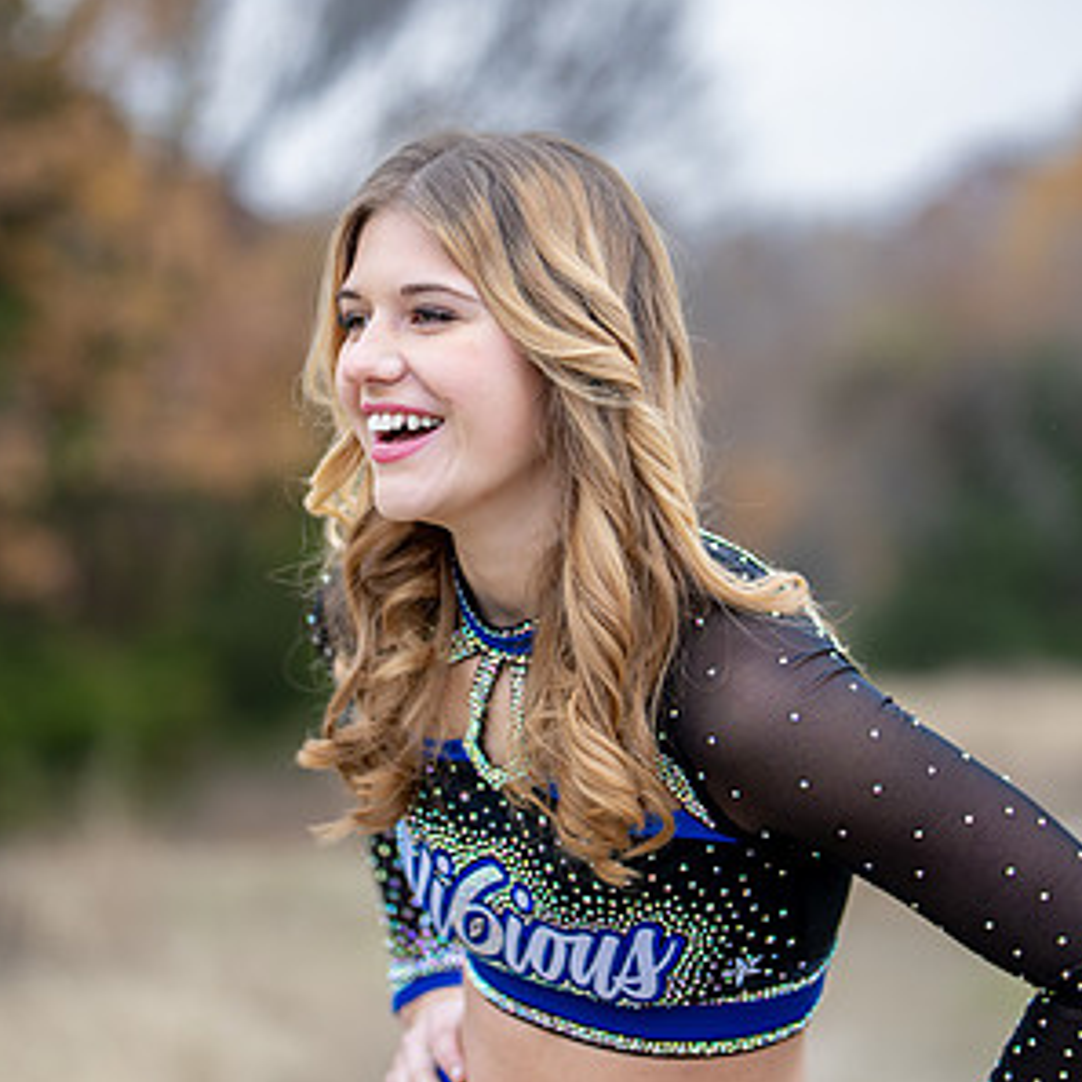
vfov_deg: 16.3
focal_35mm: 107
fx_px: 3784
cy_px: 527
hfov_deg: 16.3
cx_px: 539
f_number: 1.2
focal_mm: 50
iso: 400
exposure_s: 1/1000
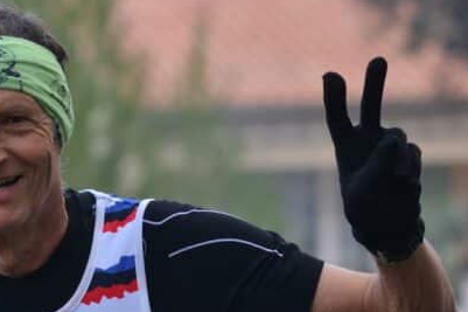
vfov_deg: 3.2
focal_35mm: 431
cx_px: 42
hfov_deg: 4.8
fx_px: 5600
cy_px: 175
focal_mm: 150
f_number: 5
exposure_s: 1/500
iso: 900
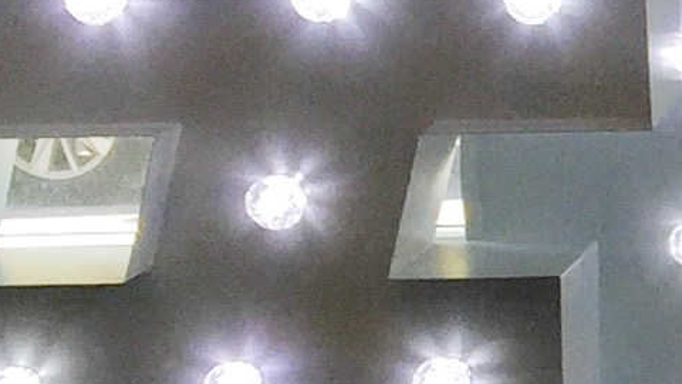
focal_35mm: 215
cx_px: 1880
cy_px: 230
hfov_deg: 8.7
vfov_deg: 5.6
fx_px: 3888
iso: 32
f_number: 2.2
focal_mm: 4.15
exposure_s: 1/206
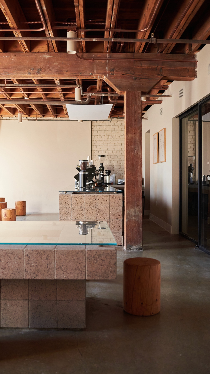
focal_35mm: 37
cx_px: 86
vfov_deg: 54.0
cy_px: 188
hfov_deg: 31.9
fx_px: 366
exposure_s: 1/800
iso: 2000
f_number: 2.8
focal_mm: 35
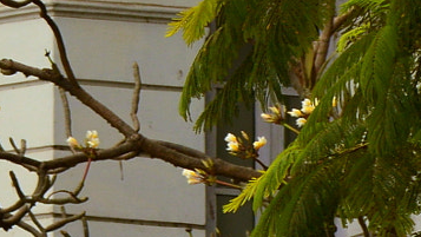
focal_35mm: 1125
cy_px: 272
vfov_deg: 1.1
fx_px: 12561
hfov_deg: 1.9
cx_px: -721
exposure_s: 1/250
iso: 100
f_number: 5.6
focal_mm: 125
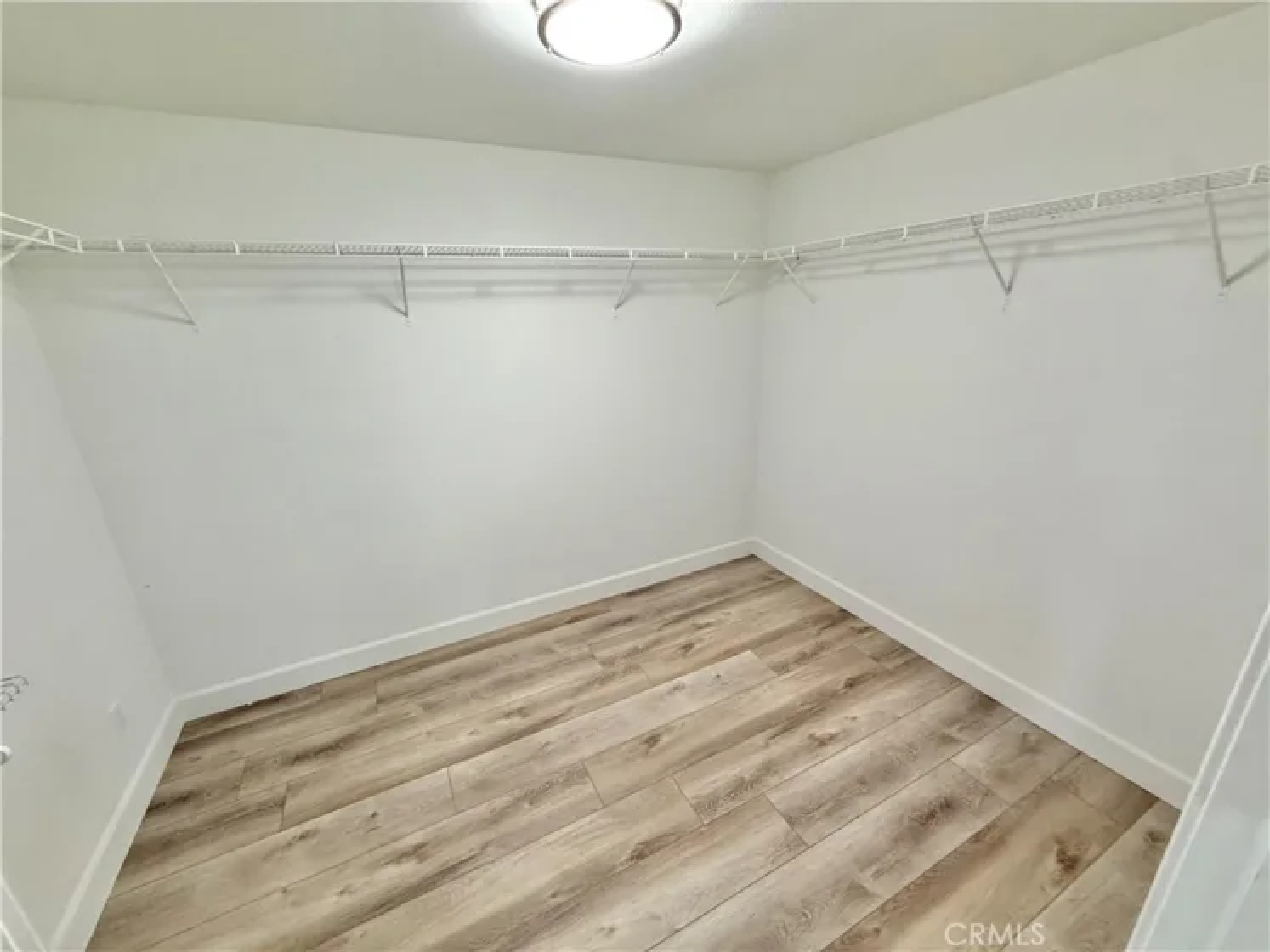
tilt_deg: -18.2
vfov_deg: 85.7
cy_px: 476
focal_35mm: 14
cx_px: 635
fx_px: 514
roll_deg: +1.7
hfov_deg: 102.1
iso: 250
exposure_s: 1/120
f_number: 2.2
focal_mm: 2.22
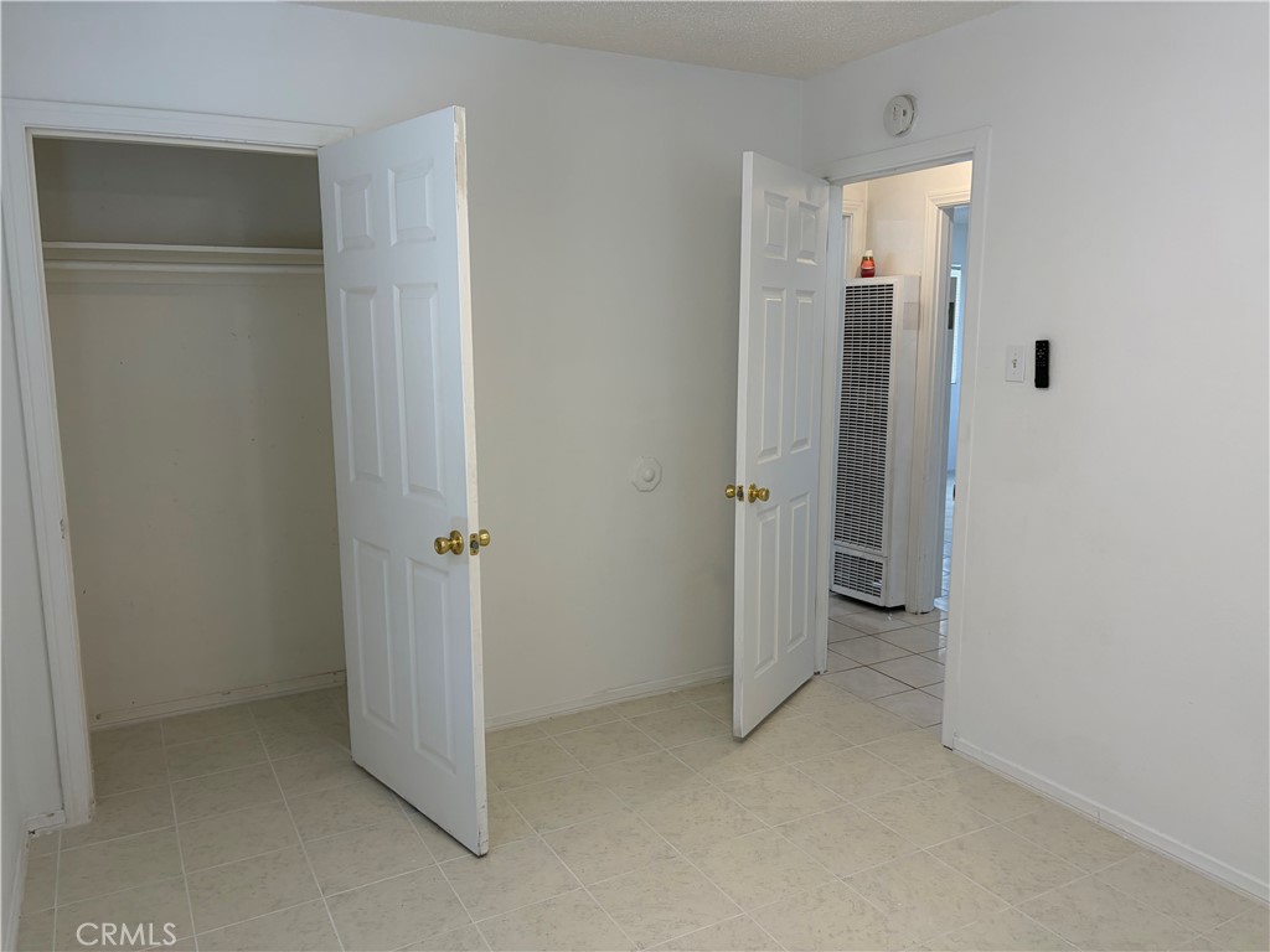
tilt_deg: -8.0
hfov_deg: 67.3
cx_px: 635
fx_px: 954
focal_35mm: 26
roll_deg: +0.6
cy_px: 476
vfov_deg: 53.1
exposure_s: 1/120
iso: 80
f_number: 1.6
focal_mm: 5.96
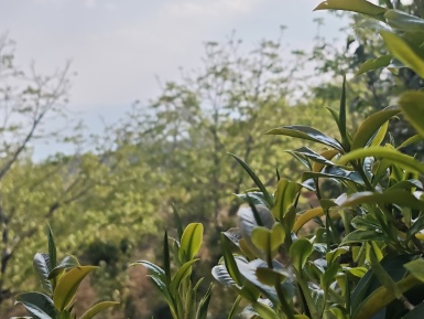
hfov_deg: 26.9
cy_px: 123
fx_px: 882
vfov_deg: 20.4
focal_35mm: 72
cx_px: 276
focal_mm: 4.94
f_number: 1.5
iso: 50
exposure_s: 1/3769
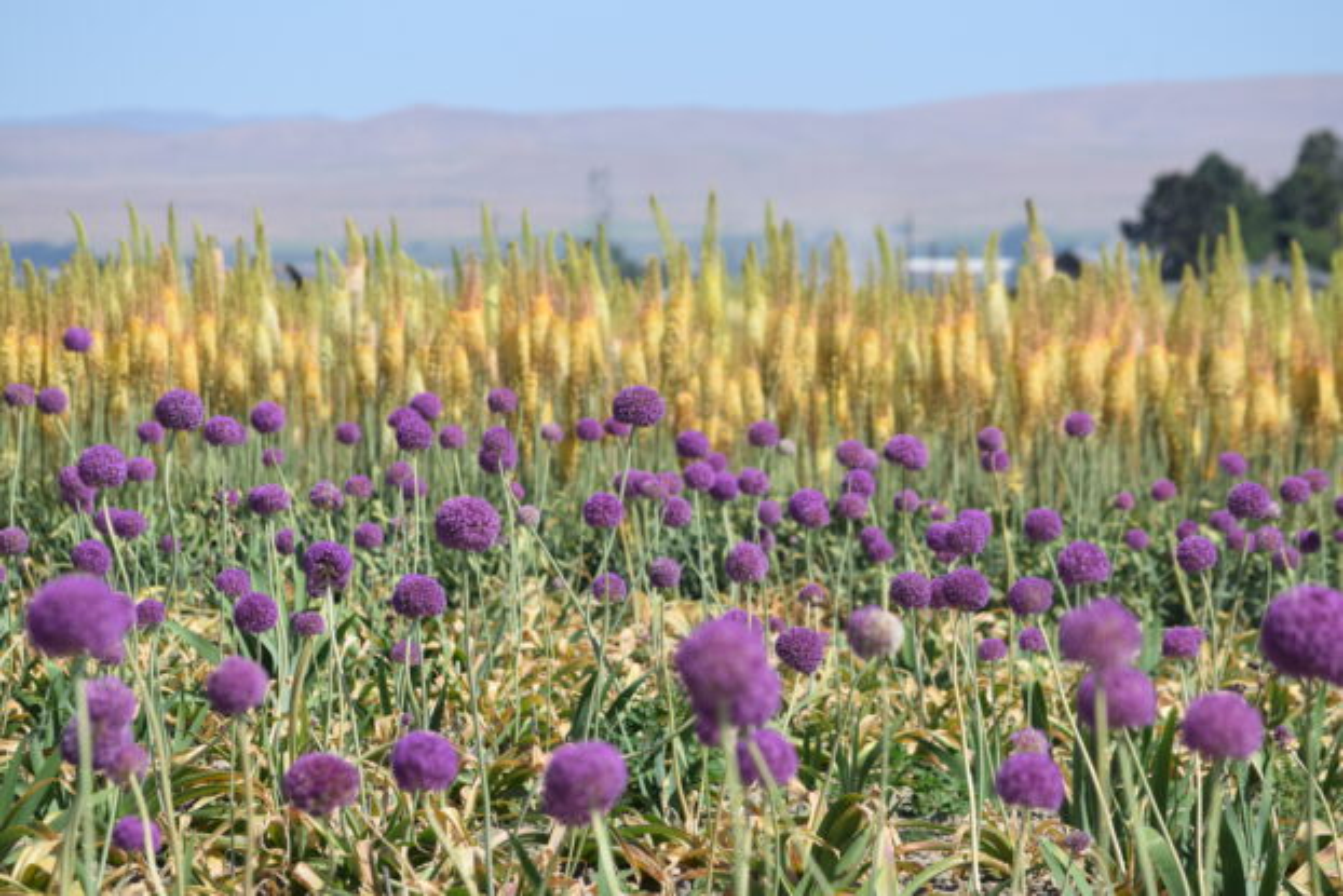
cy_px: 448
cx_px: 672
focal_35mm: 255
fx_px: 9515
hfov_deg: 8.1
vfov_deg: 5.4
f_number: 6.3
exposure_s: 1/800
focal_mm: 170
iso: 200
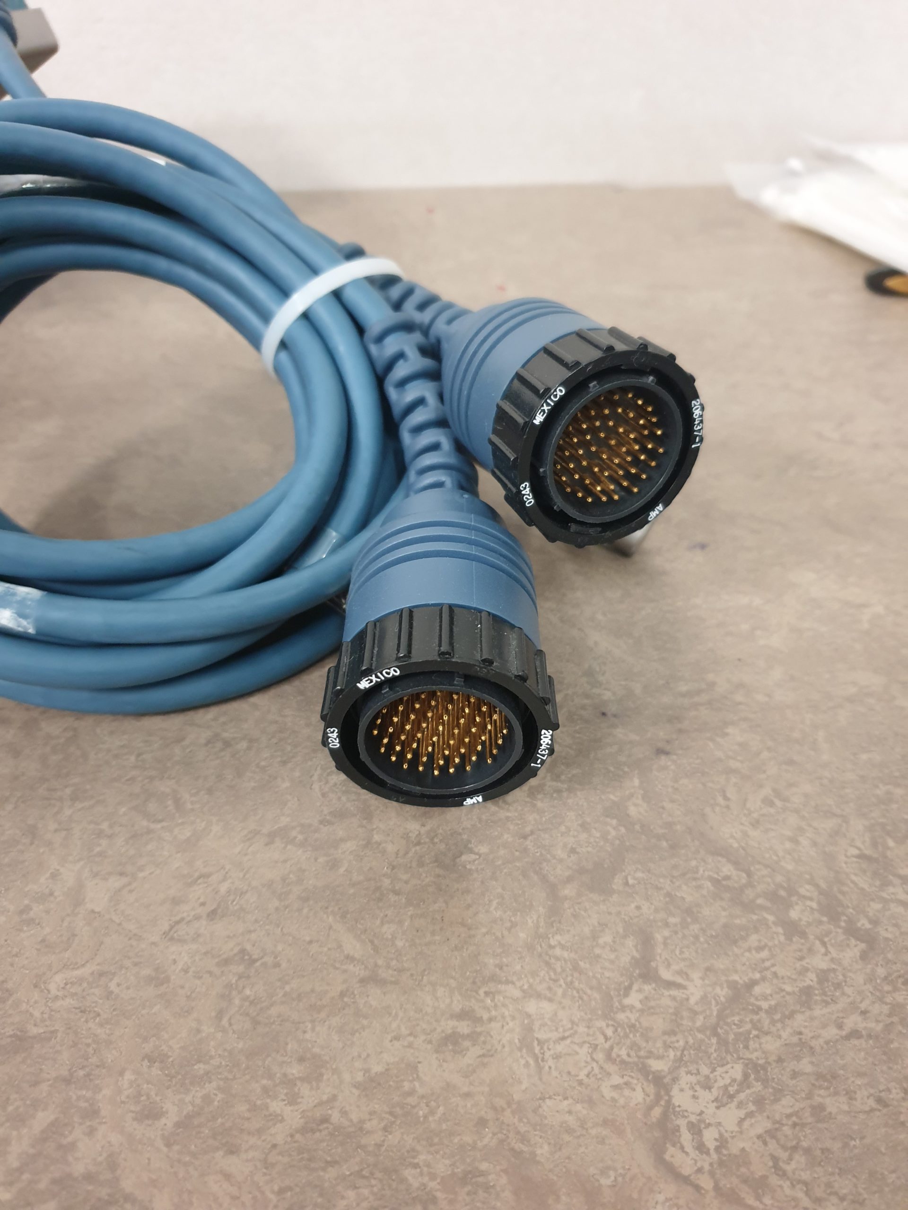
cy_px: 605
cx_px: 454
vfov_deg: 67.3
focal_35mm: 26
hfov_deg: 53.1
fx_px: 909
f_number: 1.5
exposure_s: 1/33
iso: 320
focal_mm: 4.3
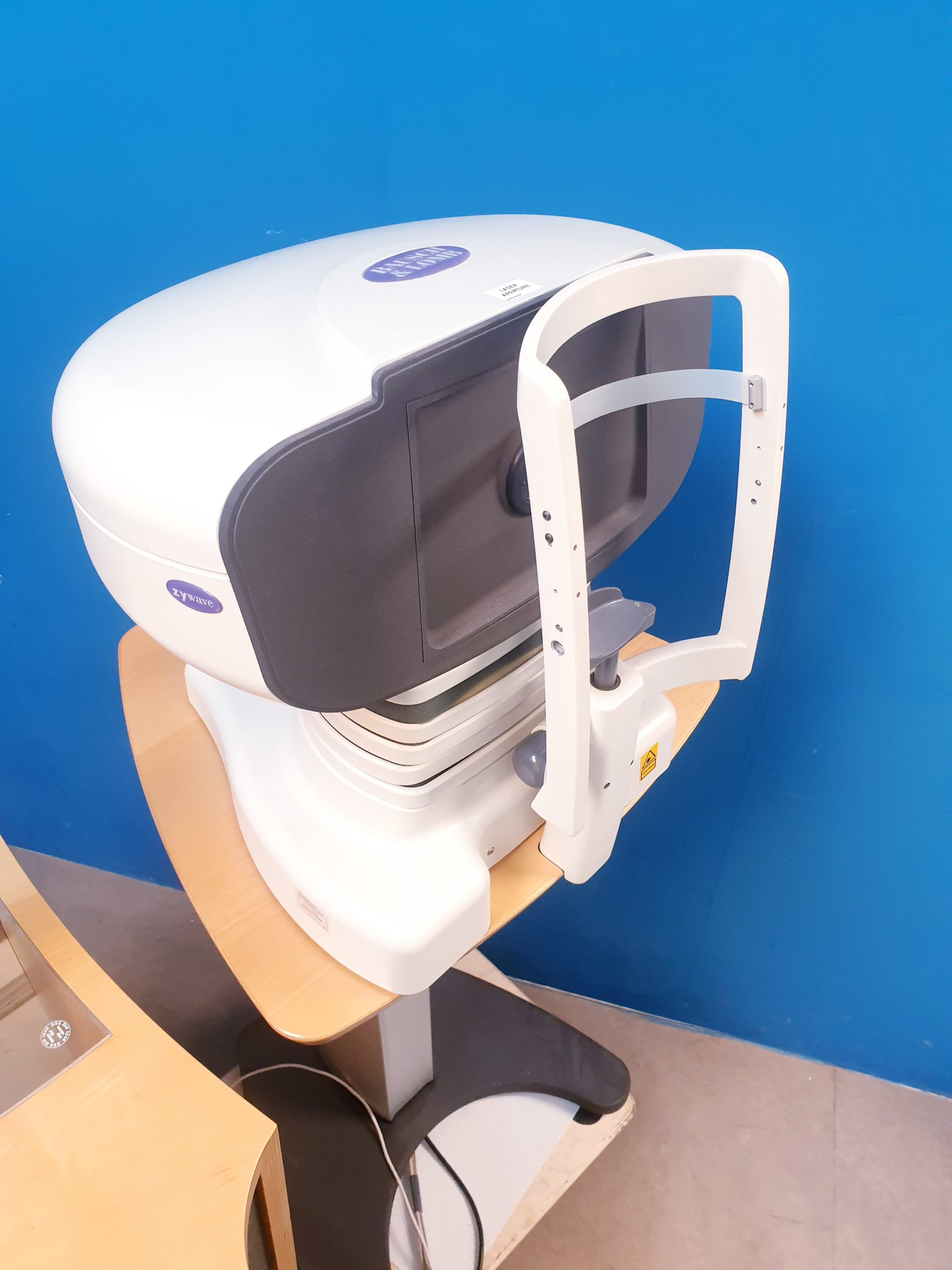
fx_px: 953
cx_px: 476
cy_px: 635
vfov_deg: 67.3
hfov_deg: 53.1
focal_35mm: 26
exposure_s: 1/50
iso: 200
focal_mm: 4.3
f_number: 2.4
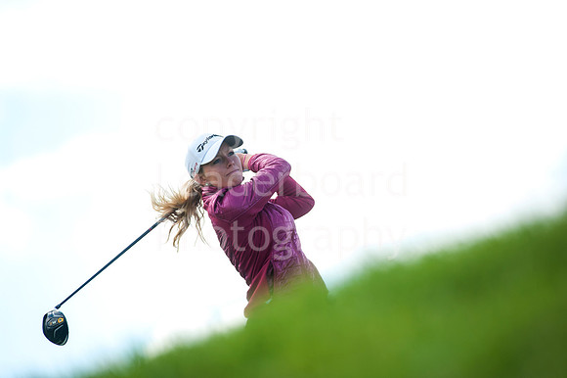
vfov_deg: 4.6
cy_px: 189
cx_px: 284
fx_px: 4722
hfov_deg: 6.9
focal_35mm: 300
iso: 320
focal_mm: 300
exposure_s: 1/1600
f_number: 5.6
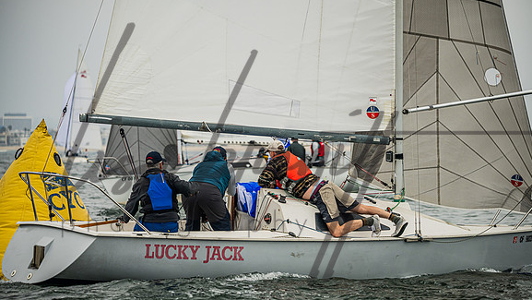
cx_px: 266
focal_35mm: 200
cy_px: 155
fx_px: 2822
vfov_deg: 6.1
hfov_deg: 10.8
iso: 280
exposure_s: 1/4000
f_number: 5
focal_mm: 190
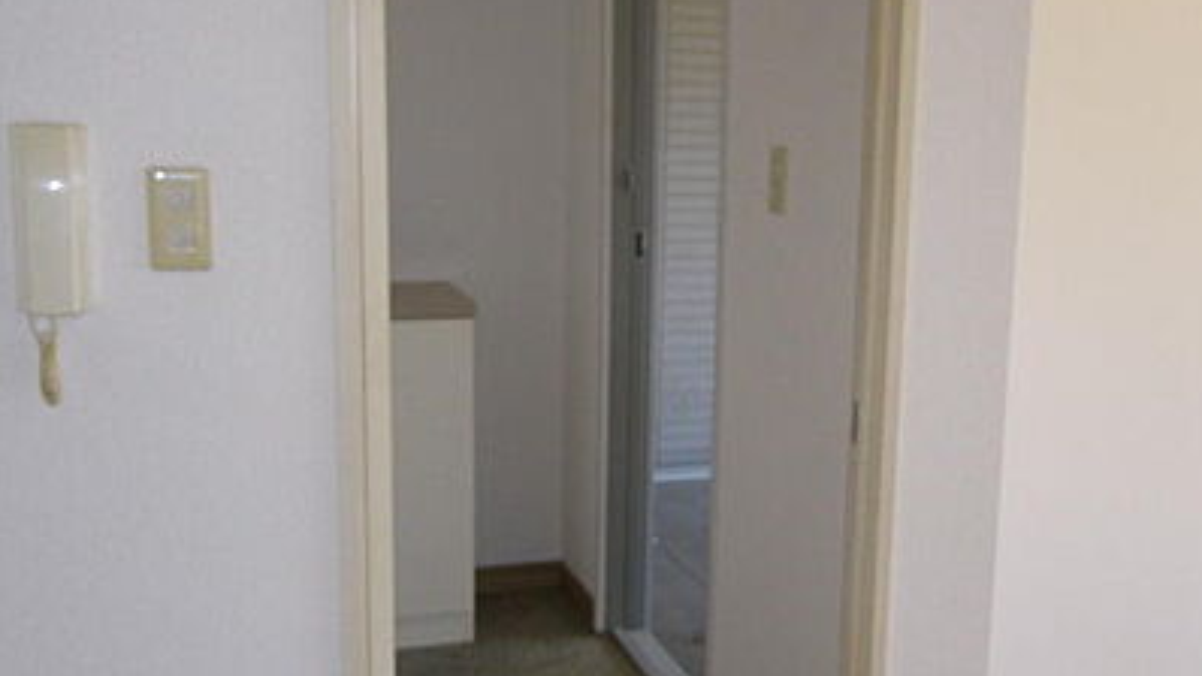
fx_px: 1562
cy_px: 392
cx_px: 716
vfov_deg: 24.4
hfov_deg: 41.9
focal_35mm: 49
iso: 80
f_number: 2.6
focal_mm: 4.9
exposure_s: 1/60
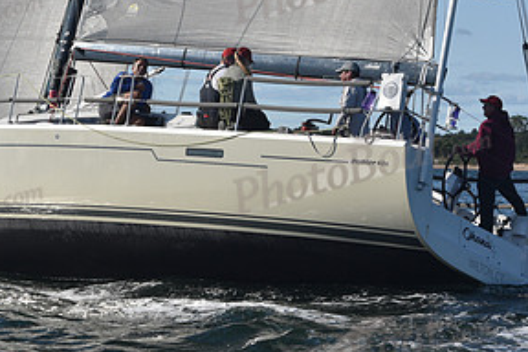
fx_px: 2068
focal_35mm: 141
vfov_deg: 9.7
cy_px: 98
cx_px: 139
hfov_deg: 14.5
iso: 250
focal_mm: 70
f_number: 8
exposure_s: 1/640
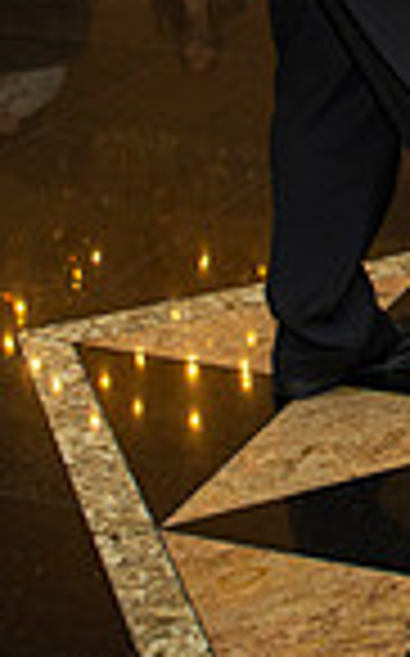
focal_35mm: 100
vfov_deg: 19.4
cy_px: -171
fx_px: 1791
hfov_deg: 12.0
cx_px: 730
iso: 800
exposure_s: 1/60
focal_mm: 24
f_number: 4.5
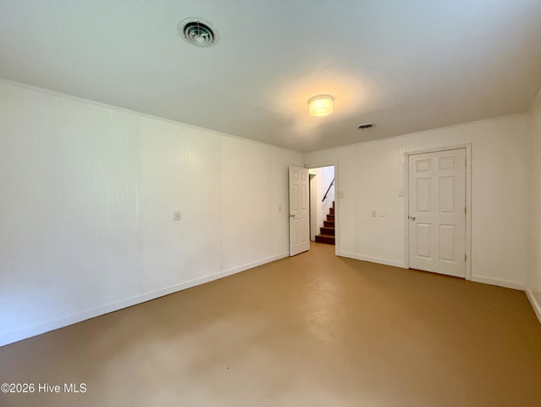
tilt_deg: -0.3
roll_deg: +0.3
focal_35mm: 14
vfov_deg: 85.7
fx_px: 219
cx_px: 270
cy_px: 204
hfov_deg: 102.0
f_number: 2.2
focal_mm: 2.22
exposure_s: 1/60
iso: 500
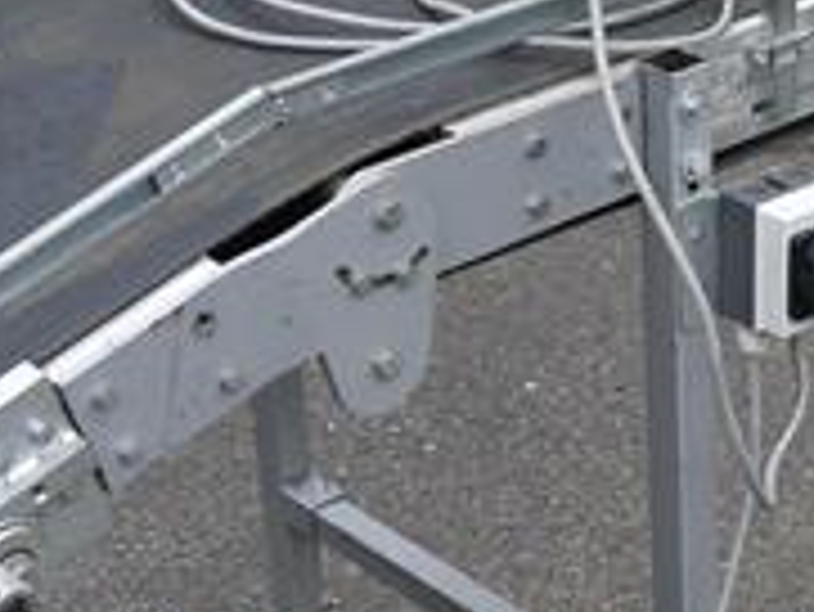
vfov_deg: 14.9
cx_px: 760
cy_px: 454
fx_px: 2330
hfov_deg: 19.4
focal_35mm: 99
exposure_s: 1/160
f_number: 4.5
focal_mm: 14
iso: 100
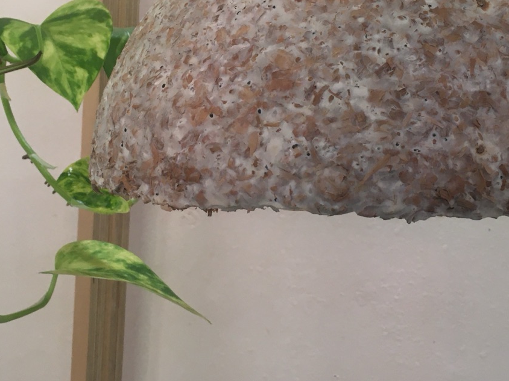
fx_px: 809
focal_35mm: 55
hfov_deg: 34.9
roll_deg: +0.2
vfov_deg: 26.4
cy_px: 129
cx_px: 267
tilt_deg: -0.8
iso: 64
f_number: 2.2
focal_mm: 4.15
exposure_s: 1/33
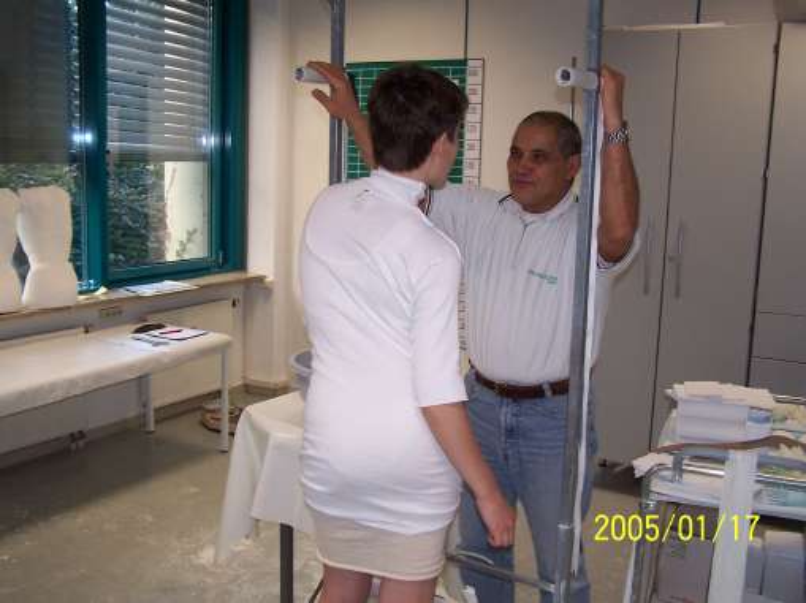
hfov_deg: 49.0
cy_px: 302
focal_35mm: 38
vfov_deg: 37.7
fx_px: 884
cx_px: 403
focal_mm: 6.3
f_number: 2.8
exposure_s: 1/60
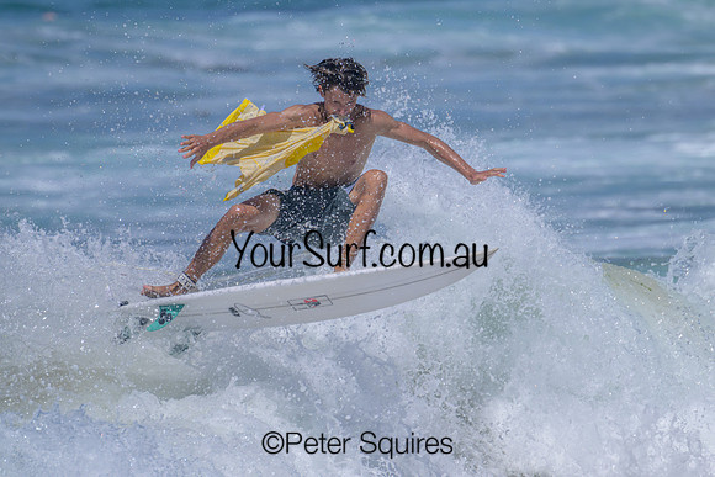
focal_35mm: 892
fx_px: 17727
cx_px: 389
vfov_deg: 1.5
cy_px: 225
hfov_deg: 2.3
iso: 500
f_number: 11
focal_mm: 800
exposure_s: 1/2000
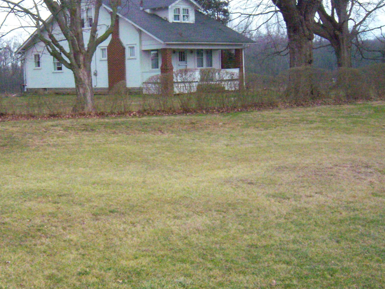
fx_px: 623
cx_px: 114
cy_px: 177
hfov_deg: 33.9
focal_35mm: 56
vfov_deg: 26.0
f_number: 4.8
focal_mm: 7.5
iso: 800
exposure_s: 1/1600
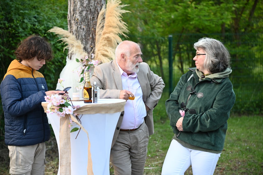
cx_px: 132
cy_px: 88
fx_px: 621
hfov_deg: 23.9
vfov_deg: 16.1
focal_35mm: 85
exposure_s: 1/125
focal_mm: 85
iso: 400
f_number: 4
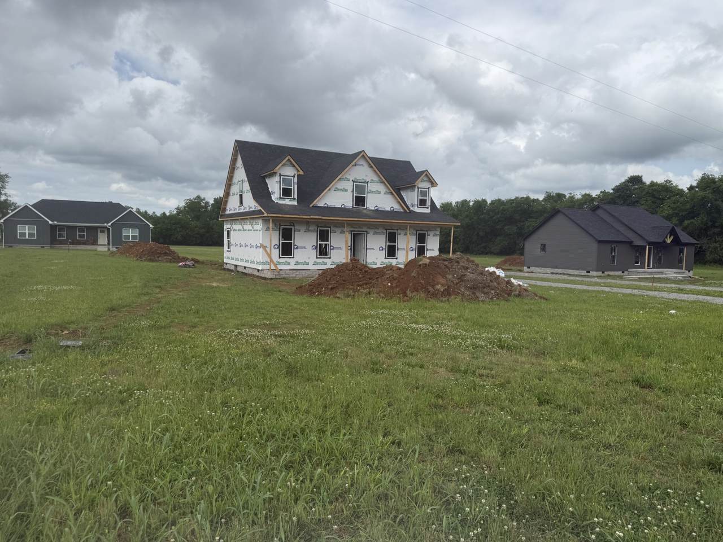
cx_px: 362
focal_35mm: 24
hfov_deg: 71.6
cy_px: 271
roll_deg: -1.2
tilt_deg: -2.9
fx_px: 501
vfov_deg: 56.8
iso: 80
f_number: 1.78
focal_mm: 6.76
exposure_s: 1/6173
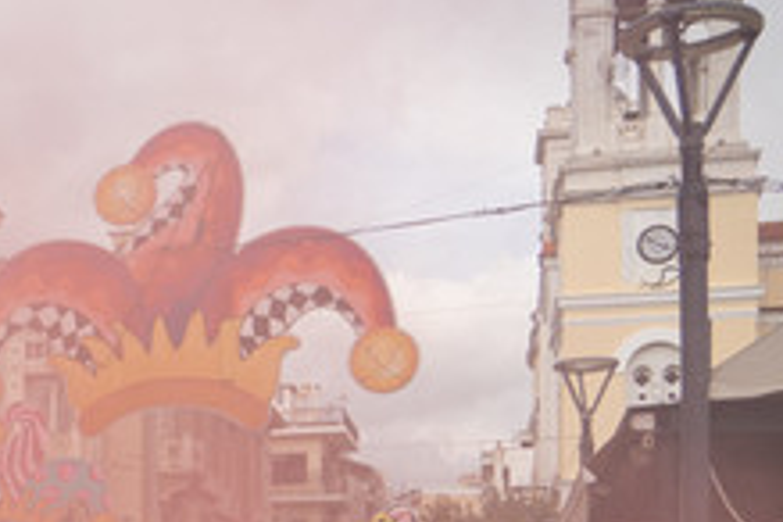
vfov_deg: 17.6
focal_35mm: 73
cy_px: 670
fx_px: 1588
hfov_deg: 24.1
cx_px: -247
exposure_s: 1/1000
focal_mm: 17
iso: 100
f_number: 2.8
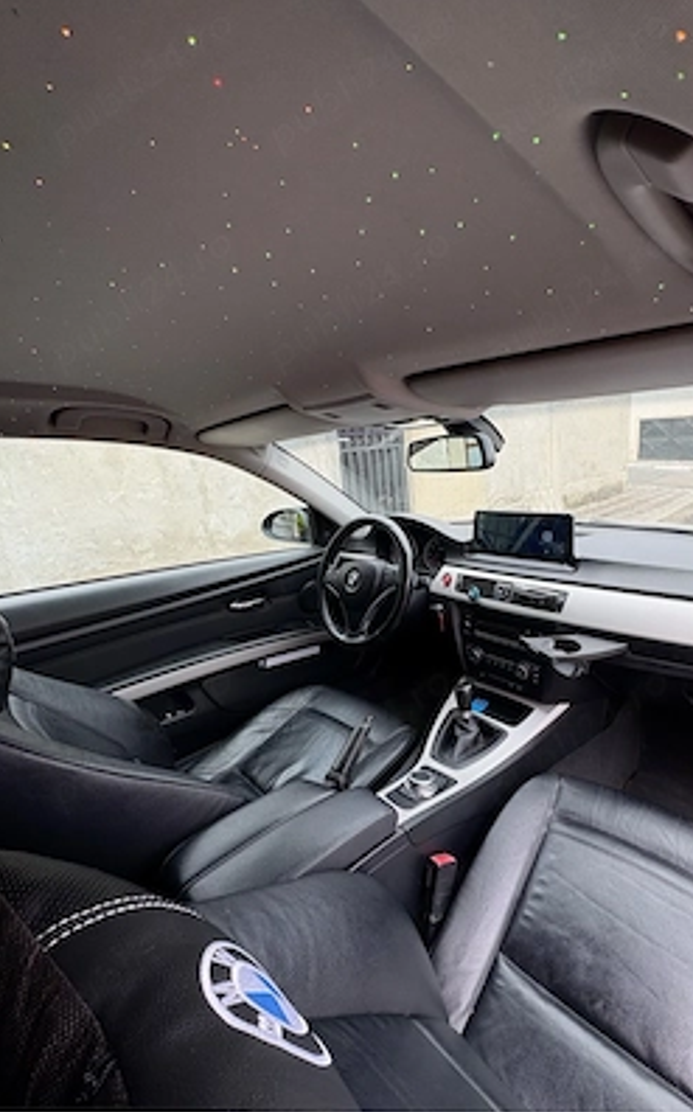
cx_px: 415
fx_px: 454
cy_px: 553
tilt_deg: -12.8
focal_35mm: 15
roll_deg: +4.3
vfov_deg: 101.5
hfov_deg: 73.9
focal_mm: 2.22
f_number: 2.2
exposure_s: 1/124
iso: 40
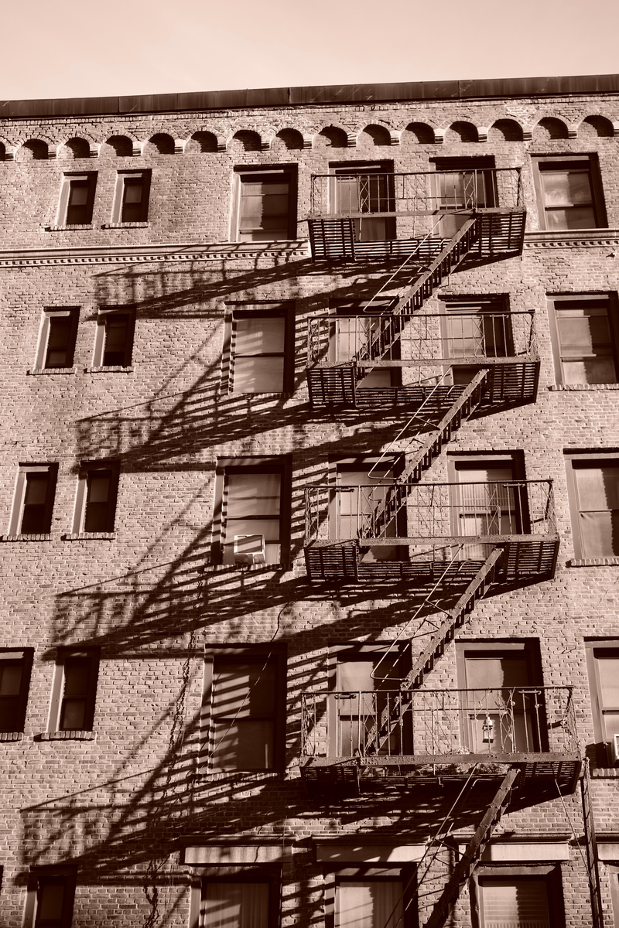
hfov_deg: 24.6
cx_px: 310
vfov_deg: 36.2
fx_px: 1418
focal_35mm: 55
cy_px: 464
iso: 100
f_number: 3.2
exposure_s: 1/250
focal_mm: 55
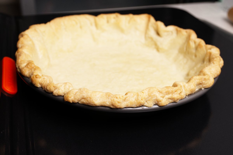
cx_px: 116
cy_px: 78
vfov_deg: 35.0
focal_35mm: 38
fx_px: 246
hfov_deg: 50.7
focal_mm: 38
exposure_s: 1/2000
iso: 1000
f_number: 8
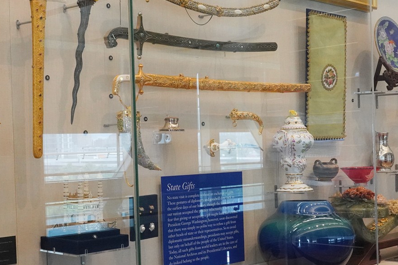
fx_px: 708
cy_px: 157
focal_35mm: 64
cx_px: 227
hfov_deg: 31.4
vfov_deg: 21.2
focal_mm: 28
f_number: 14
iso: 6400
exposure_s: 1/100
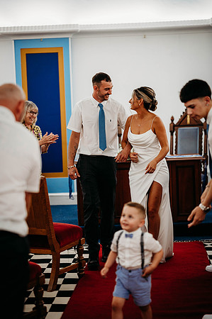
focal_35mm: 85
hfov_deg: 16.0
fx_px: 753
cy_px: 160
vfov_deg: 23.9
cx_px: 106
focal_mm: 85
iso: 1000
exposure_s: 1/200
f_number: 1.8
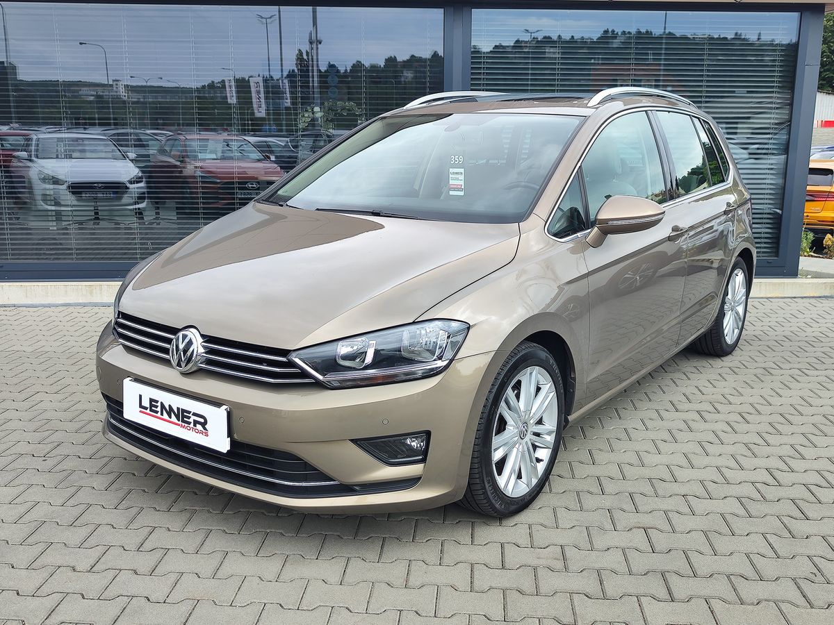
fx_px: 554
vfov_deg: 58.9
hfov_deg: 73.9
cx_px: 417
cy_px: 312
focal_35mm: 23
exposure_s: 1/234
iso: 50
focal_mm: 7.01
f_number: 1.69
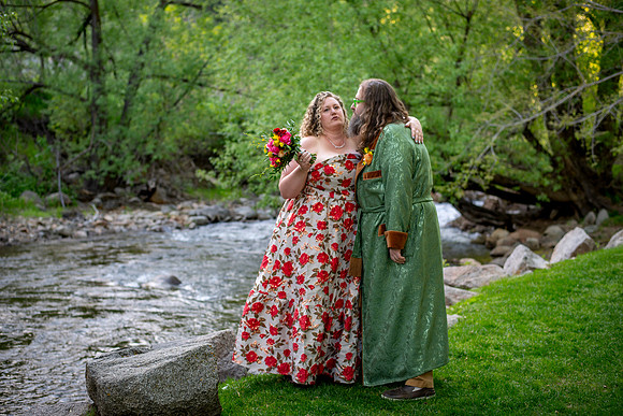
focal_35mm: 53
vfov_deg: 25.6
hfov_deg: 37.6
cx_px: 300
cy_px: 203
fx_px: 915
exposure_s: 1/200
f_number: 2.8
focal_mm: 50
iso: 160
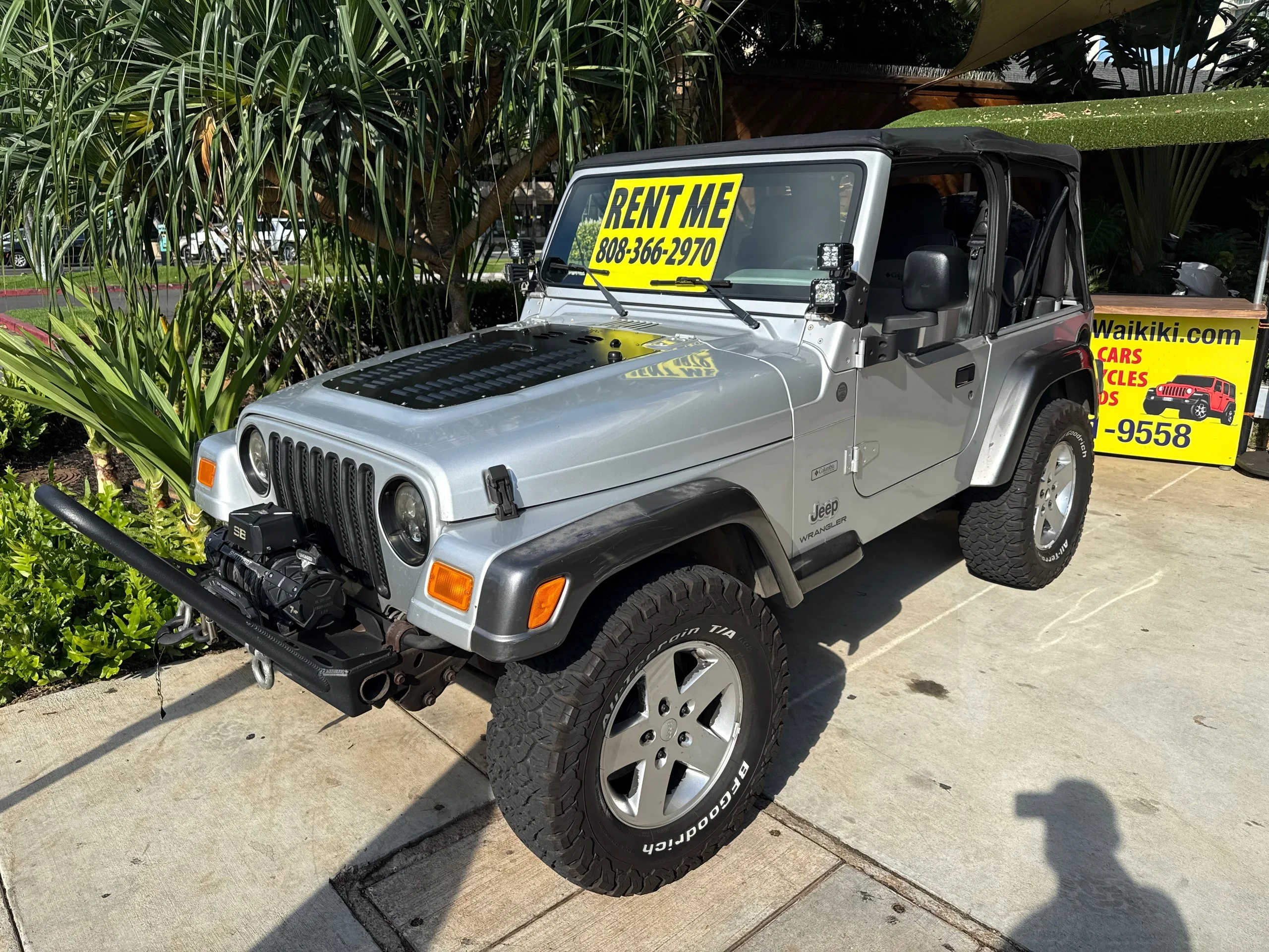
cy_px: 476
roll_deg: -1.5
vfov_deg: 56.8
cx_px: 634
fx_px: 880
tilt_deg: -16.7
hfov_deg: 71.6
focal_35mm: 24
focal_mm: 6.76
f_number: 1.78
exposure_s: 1/4167
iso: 80
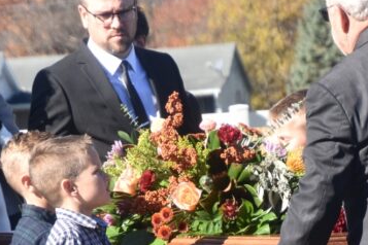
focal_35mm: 370
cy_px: 319
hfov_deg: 5.6
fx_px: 3782
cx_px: 195
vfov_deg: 3.7
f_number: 8
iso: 320
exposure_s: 1/500
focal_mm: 86
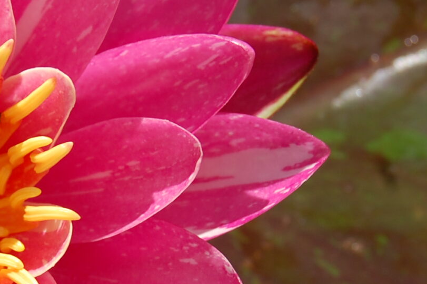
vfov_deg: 7.6
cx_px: 105
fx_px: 2133
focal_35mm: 180
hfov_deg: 11.4
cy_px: 250
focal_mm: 38
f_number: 9
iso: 200
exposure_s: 1/320
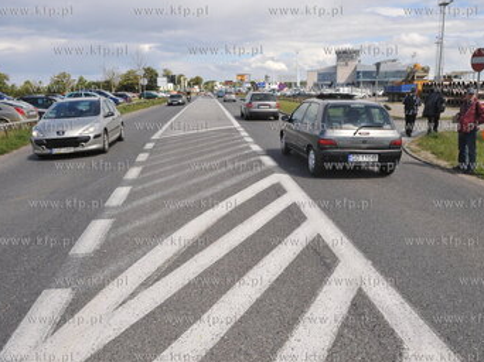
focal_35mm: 27
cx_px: 276
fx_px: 377
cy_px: 184
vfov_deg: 51.3
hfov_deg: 65.1
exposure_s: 1/2500
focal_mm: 24
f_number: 7.1
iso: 640
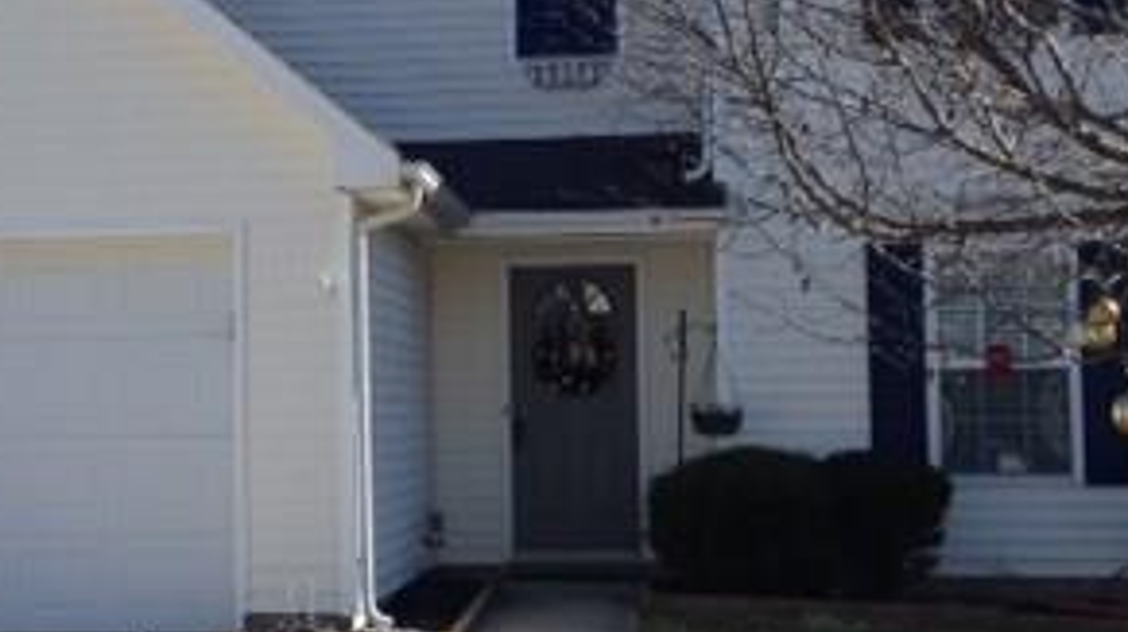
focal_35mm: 84
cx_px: 314
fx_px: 2510
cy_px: 217
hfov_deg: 25.1
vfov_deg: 14.3
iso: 50
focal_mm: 4.28
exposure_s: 1/1004
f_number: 2.4
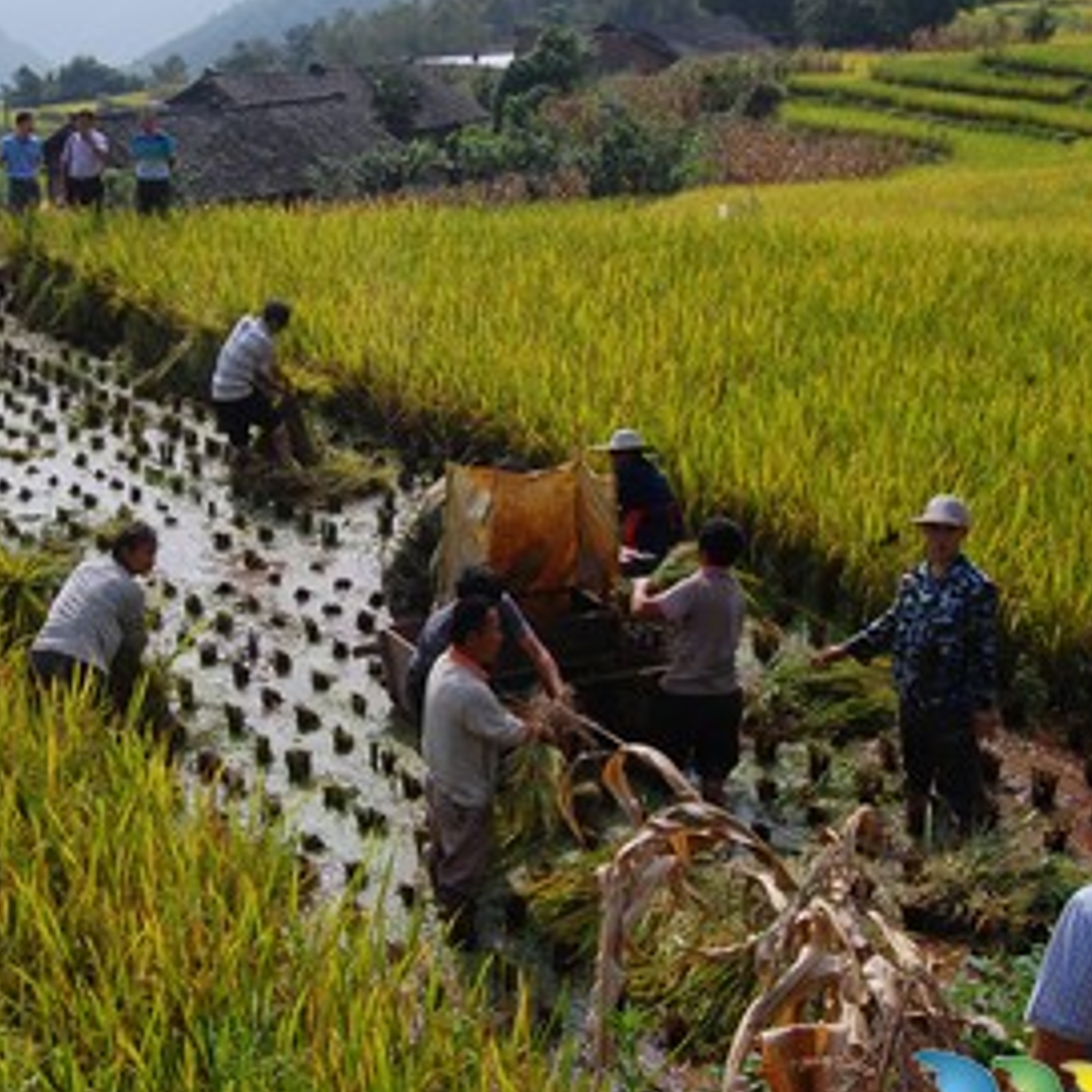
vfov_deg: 31.8
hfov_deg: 31.6
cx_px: 418
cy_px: 562
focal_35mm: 54
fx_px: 1919
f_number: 16
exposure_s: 1/80
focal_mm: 23
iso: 200
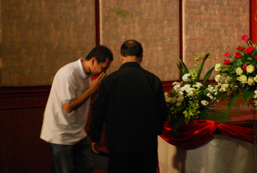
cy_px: 86
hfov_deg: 24.6
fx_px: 590
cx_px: 128
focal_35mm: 82
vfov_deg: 16.6
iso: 800
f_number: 5.6
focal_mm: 55
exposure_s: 1/10
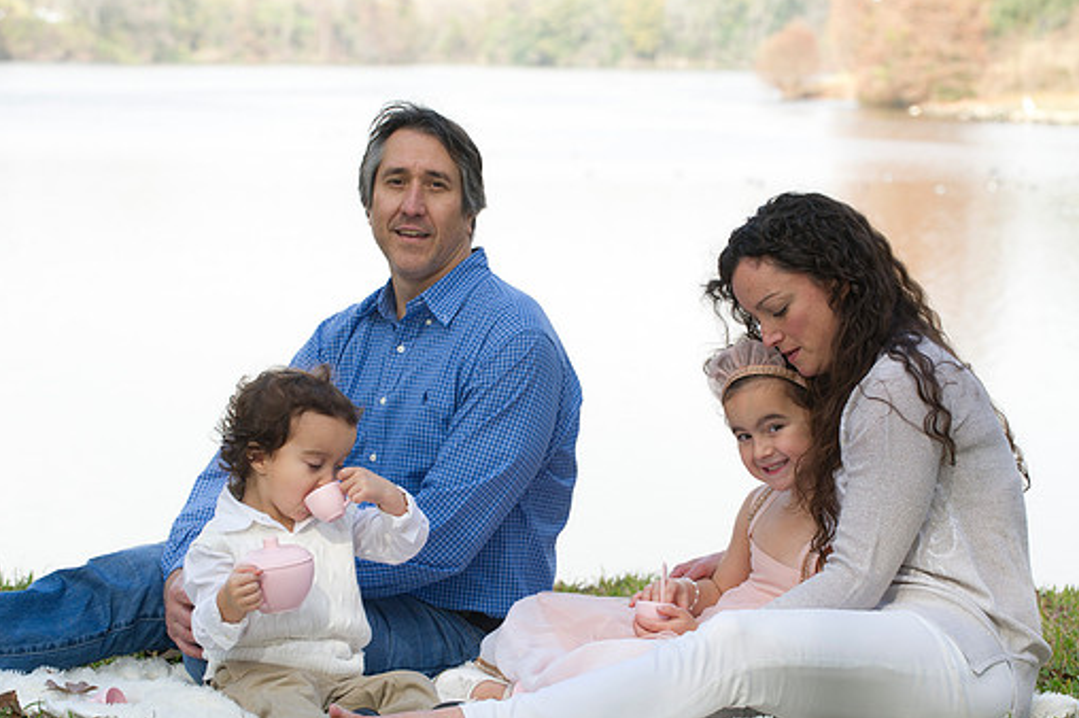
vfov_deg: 11.4
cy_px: 399
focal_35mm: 120
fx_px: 3594
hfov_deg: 17.1
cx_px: 556
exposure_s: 1/160
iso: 200
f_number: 5.6
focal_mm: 105
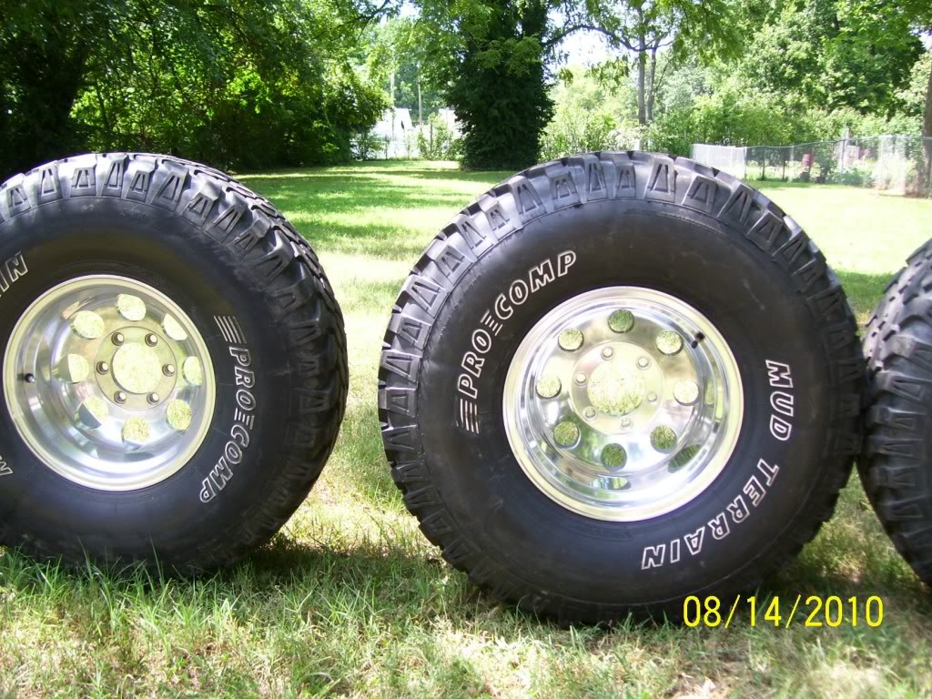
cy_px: 350
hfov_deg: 50.1
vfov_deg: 38.7
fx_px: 996
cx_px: 466
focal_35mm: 37
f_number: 2.7
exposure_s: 1/180
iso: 80
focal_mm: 6
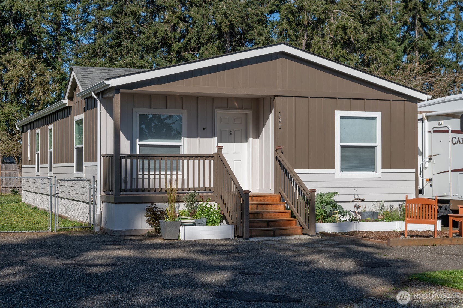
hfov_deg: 38.2
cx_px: 232
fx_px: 668
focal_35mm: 52
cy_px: 154
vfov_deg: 25.9
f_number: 11
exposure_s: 1/400
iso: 200
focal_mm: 52
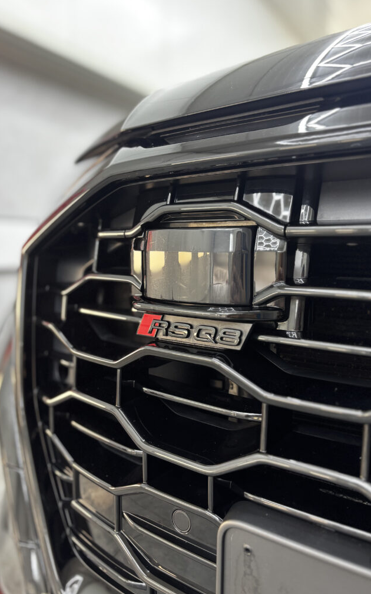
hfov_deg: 44.5
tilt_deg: -6.8
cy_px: 298
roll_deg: -0.5
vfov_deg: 66.5
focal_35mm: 28
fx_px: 453
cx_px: 196
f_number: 1.6
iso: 160
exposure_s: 1/50
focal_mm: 5.96
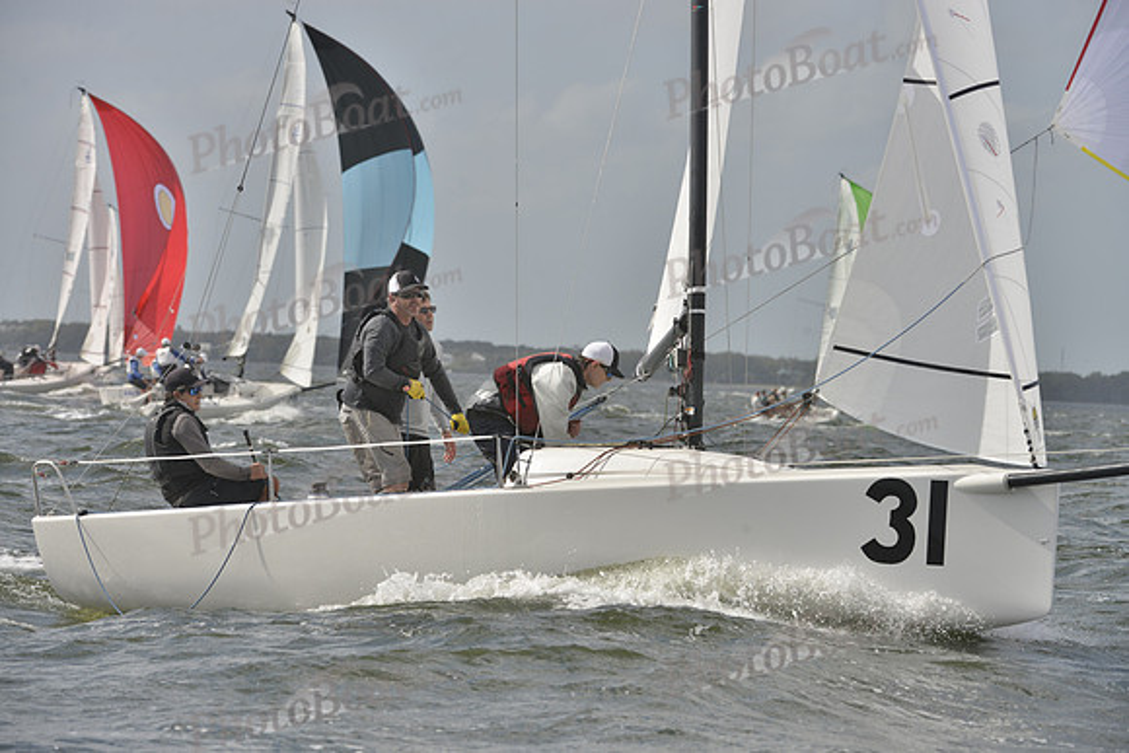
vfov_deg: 6.9
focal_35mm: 200
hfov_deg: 10.3
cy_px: 376
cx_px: 564
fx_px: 6273
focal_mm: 200
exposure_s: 1/1600
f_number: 9
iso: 400
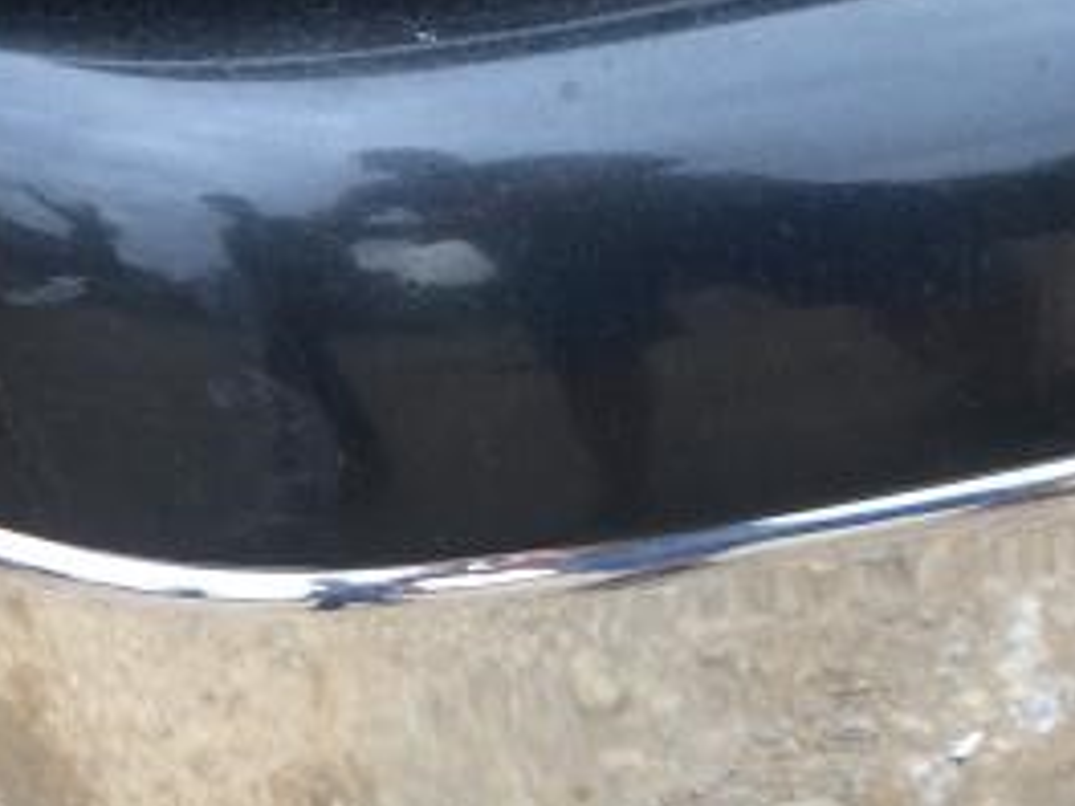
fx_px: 2733
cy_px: 944
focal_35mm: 88
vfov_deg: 16.2
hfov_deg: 22.1
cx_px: 338
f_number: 2.2
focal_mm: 4.15
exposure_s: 1/140
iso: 32
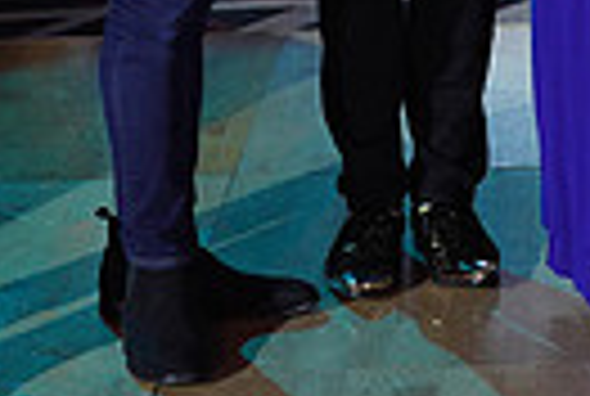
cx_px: 545
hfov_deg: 10.1
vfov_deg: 6.6
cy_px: -416
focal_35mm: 203
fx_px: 3335
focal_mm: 46
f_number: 5.6
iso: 1600
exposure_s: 1/200
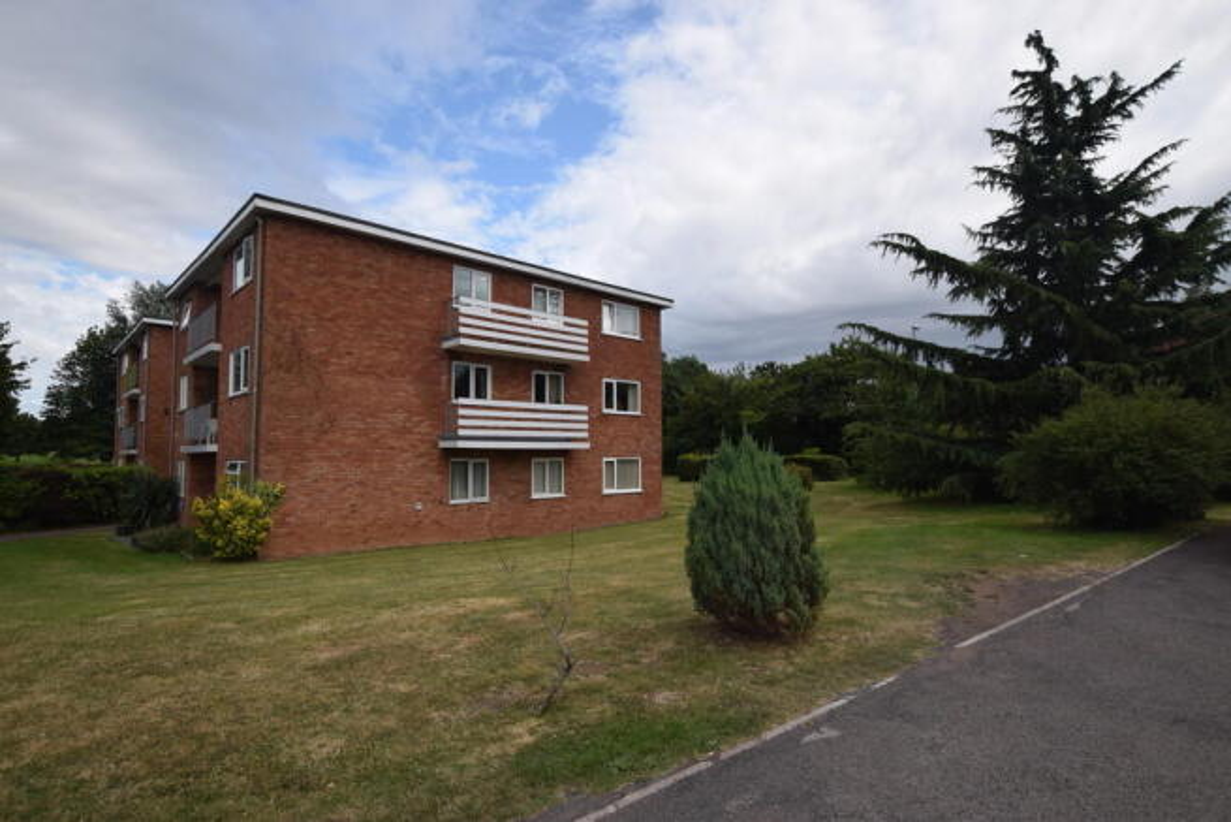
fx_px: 616
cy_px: 411
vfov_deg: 67.4
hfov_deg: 90.0
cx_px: 616
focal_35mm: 18
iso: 100
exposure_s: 1/200
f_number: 8
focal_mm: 12
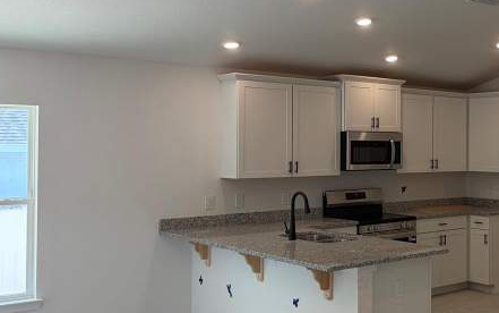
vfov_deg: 25.8
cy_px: 137
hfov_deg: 37.8
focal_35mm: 50
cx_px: 444
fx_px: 680
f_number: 1.6
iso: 50
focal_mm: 5.96
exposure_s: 1/169
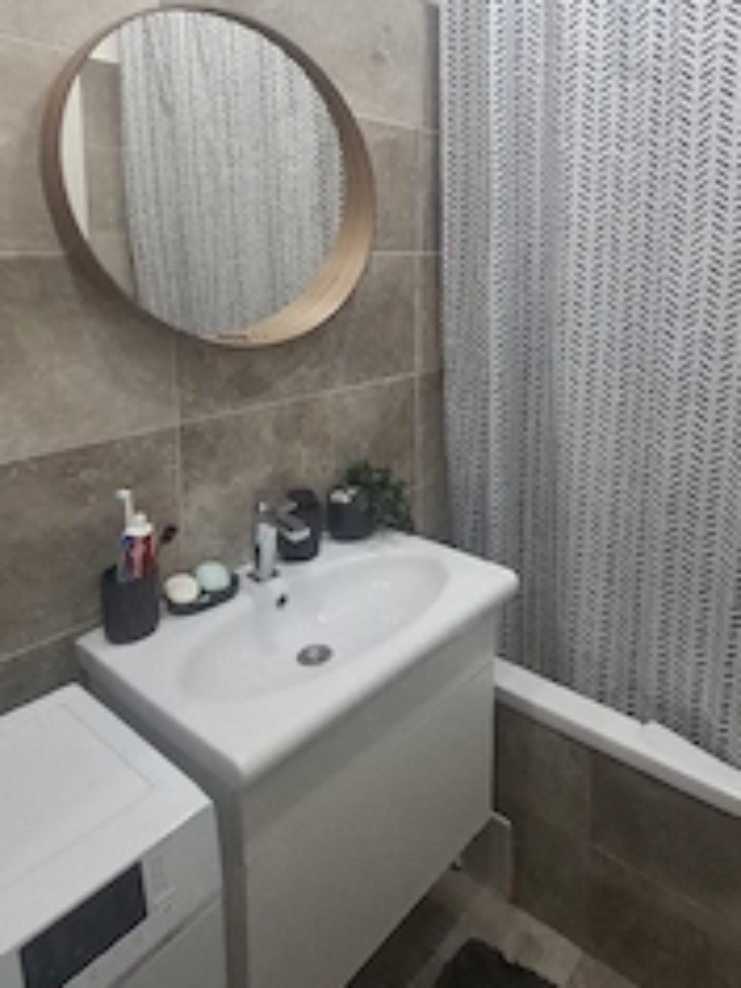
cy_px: 335
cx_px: 565
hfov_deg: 57.6
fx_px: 628
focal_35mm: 22
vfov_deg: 74.2
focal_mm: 1.74
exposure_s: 1/50
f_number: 2.2
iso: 200
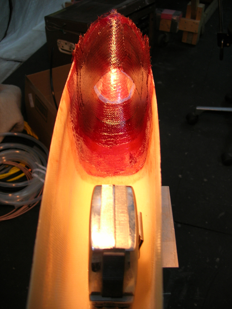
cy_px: 154
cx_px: 116
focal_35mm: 38
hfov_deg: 37.7
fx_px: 340
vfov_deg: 49.0
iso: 64
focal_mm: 7.8
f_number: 2.8
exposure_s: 1/10
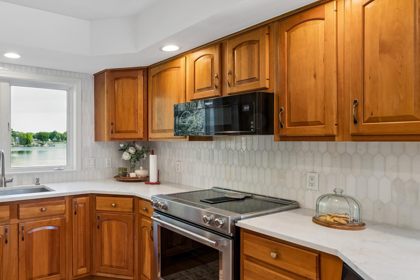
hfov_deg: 68.5
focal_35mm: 25
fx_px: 292
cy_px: 152
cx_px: 125
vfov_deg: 51.2
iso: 400
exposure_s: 1/10
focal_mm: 16
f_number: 13
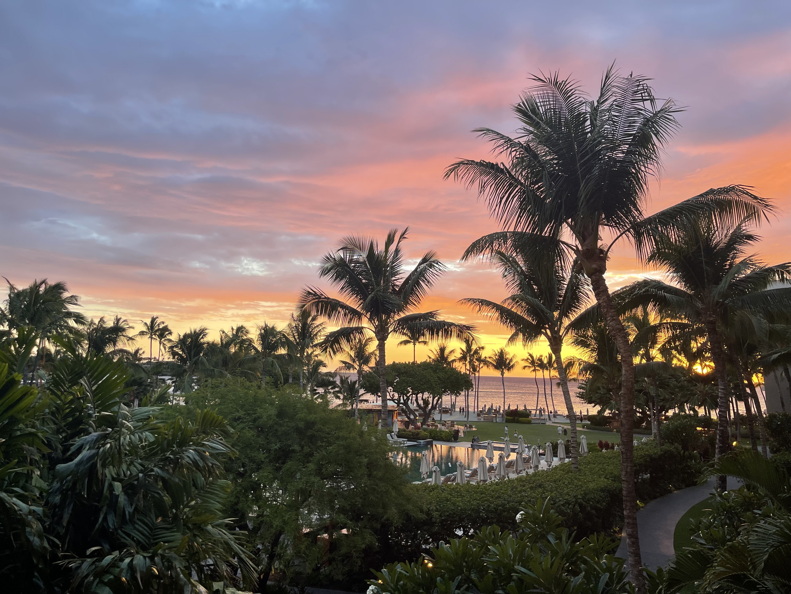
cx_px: 396
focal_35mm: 25
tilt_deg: +8.8
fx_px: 571
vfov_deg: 54.9
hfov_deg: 69.4
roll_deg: -1.1
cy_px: 297
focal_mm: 5.1
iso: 50
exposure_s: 1/121
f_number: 1.6
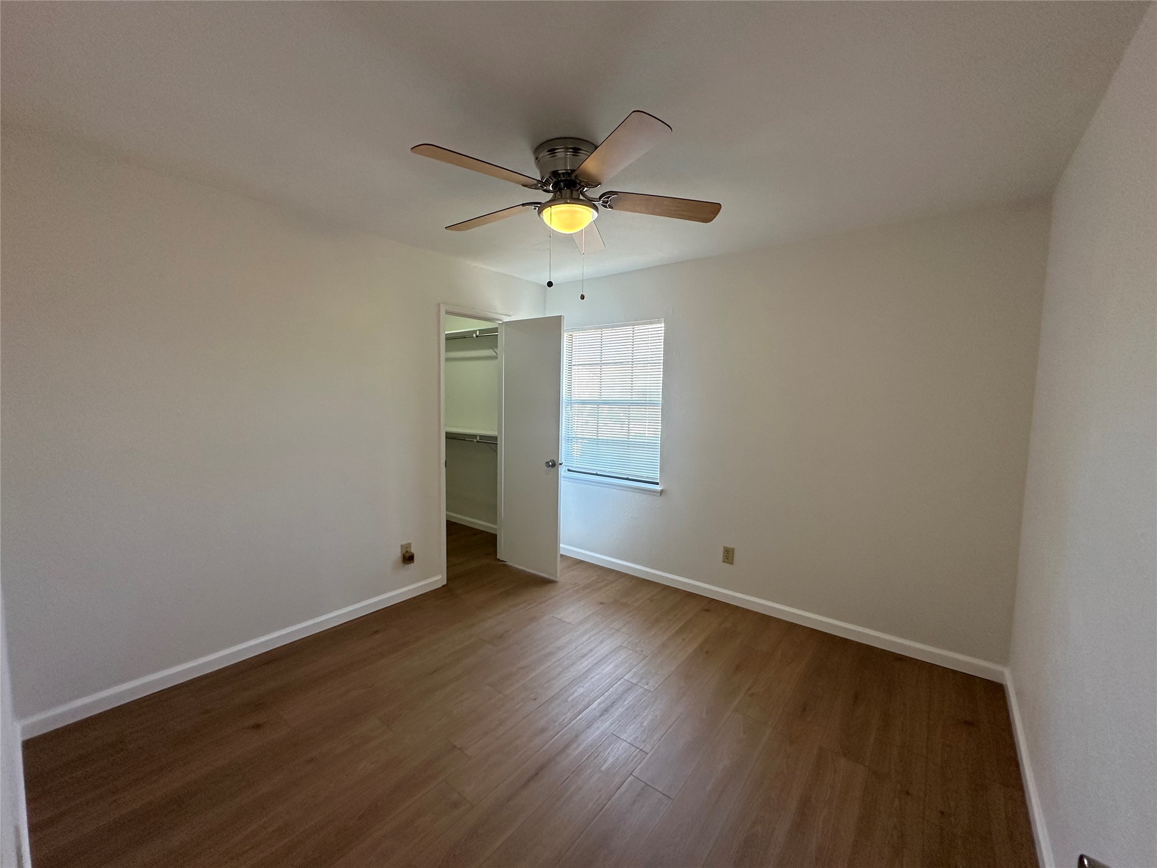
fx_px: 468
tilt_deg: -5.0
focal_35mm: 14
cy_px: 434
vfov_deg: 85.7
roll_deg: -1.2
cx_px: 578
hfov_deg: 102.1
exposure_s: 1/120
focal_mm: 2.22
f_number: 2.2
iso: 160
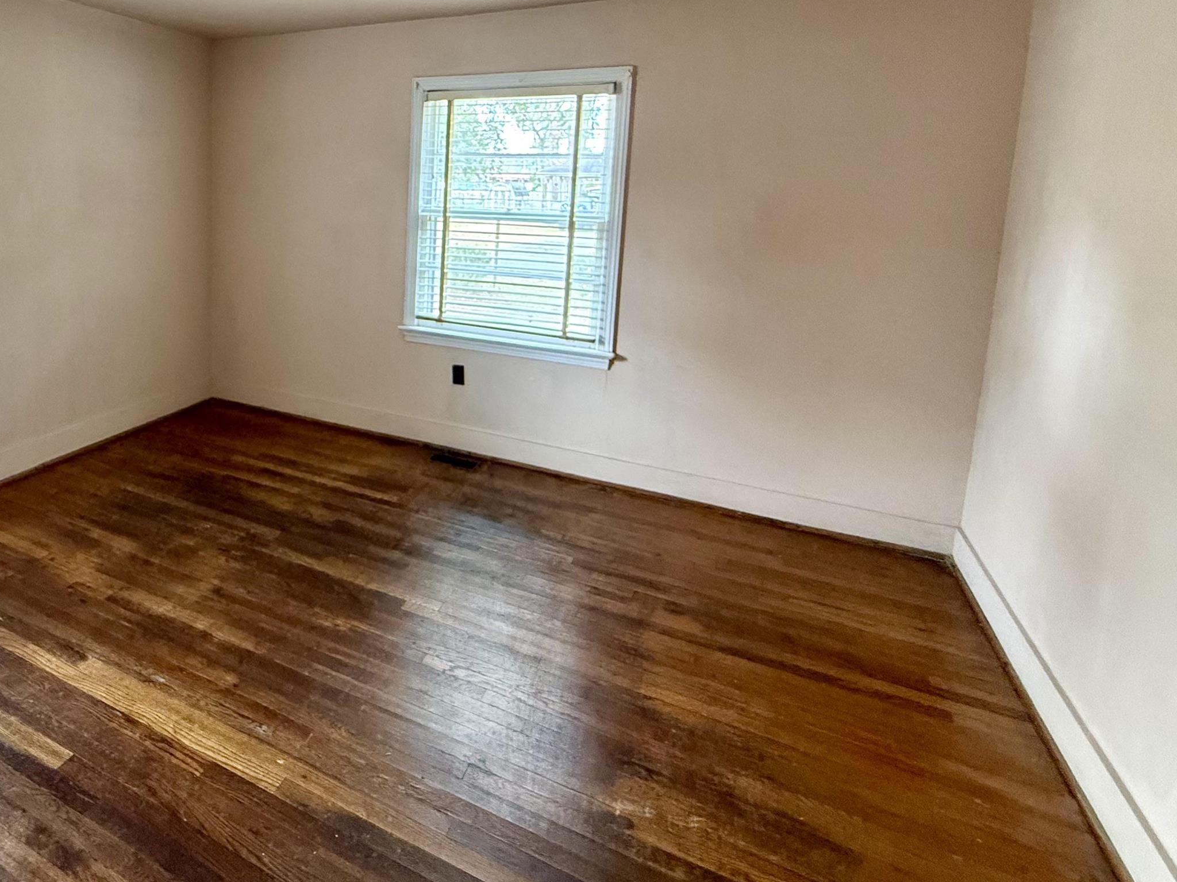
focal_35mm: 21
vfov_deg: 61.3
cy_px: 267
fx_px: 714
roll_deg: -1.7
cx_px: 336
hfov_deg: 74.9
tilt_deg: -6.6
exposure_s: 1/60
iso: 500
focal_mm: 2.22
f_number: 2.2
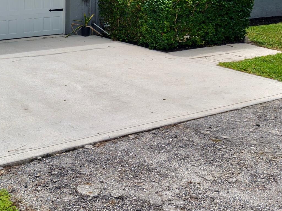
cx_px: 83
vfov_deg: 19.5
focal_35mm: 70
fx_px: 570
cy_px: -57
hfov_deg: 27.5
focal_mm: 8.67
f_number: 1.8
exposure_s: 1/6400
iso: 180
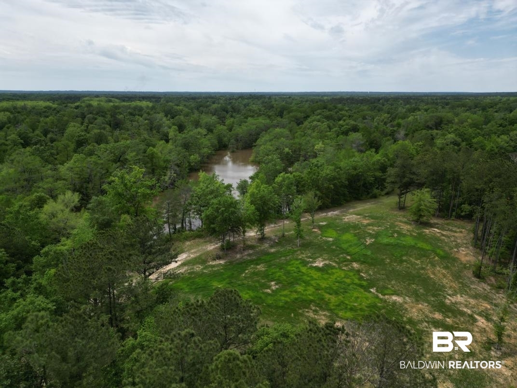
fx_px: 358
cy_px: 194
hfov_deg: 71.6
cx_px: 258
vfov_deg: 56.8
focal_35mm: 24
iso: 100
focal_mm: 6.72
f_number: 1.7
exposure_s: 1/2500
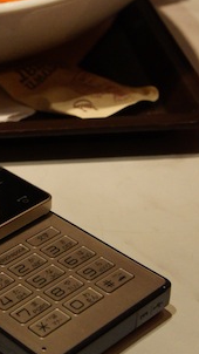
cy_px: 148
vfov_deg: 21.3
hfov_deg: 11.8
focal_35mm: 100
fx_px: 938
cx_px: -44
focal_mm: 30
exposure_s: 1/40
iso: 1600
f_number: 8
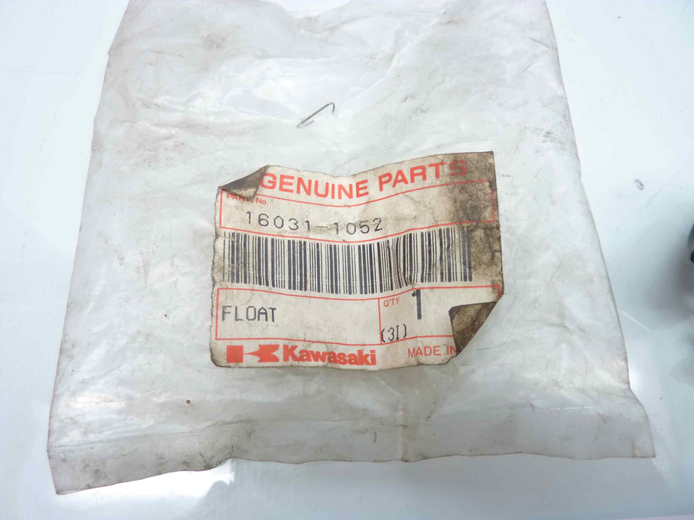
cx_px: 347
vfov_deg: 54.9
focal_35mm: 25
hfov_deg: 69.4
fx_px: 501
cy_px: 260
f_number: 3.3
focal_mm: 4.1
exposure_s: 1/10
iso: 80
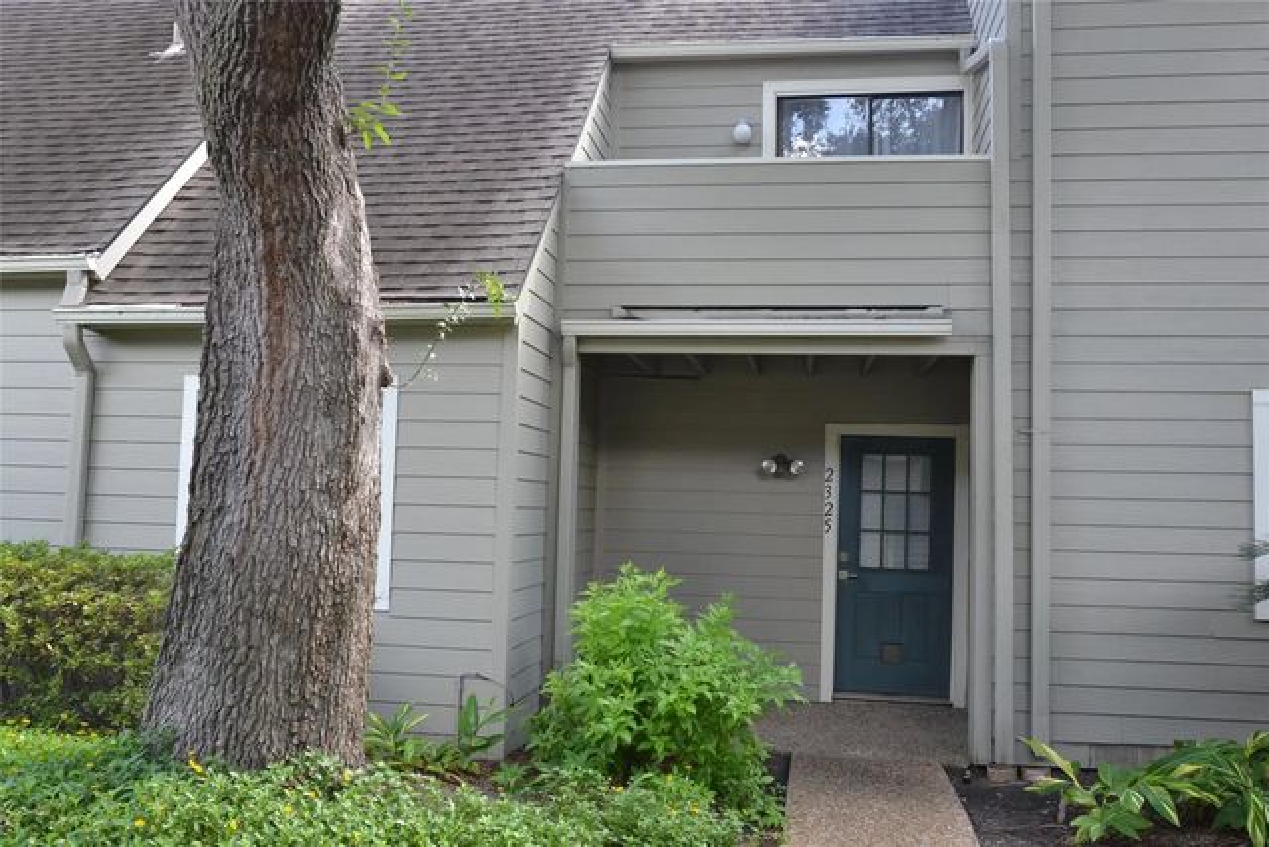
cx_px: 634
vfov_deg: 43.6
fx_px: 1058
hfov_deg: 61.9
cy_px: 424
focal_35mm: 30
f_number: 5
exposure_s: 1/100
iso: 400
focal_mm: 20
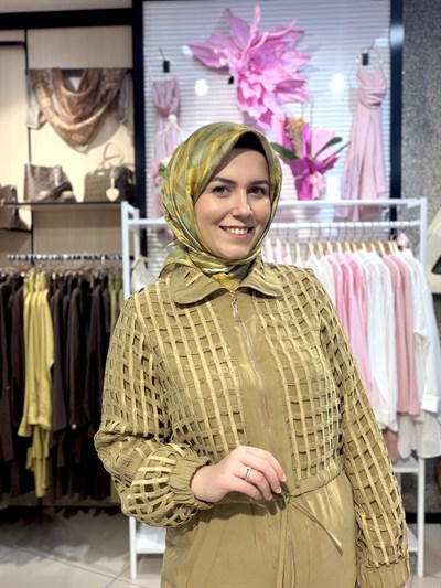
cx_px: 220
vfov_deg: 60.0
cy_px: 294
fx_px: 509
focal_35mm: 30
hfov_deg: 46.8
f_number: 1.9
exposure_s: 1/100
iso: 64
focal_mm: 2.71
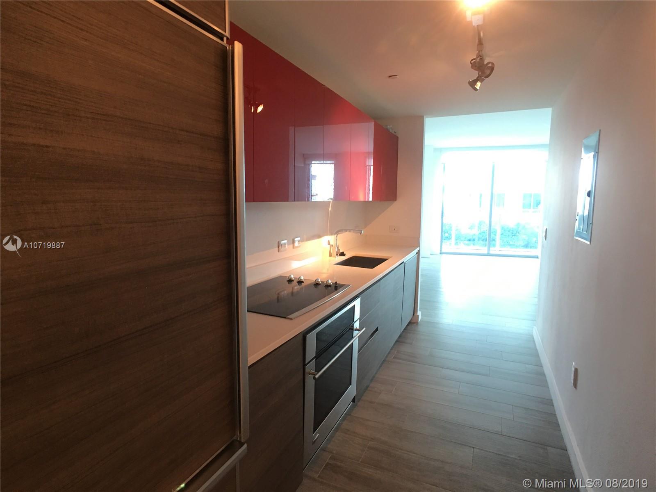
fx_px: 550
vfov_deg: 48.2
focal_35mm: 29
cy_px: 246
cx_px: 328
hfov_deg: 61.7
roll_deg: -0.8
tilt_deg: -5.4
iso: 50
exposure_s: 1/15
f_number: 2.2
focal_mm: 4.15
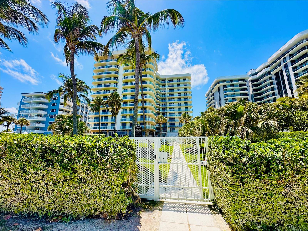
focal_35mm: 14
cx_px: 154
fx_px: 125
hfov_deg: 102.1
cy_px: 116
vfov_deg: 85.7
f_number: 2.2
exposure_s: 1/1742
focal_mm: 2.22
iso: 50
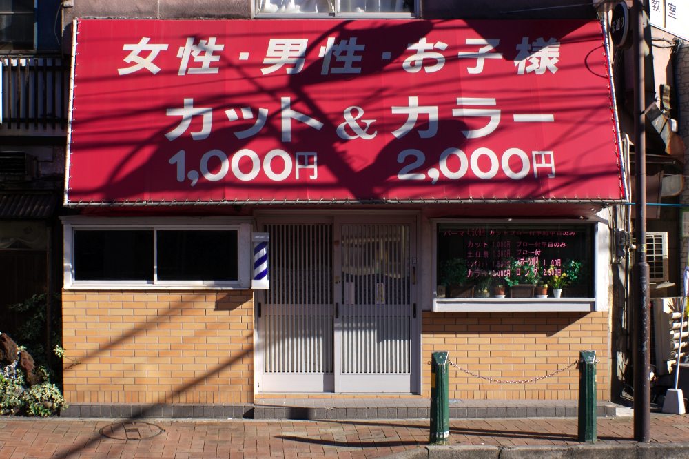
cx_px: 344
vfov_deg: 31.9
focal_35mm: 42
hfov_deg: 46.4
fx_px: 804
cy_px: 230
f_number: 10
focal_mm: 28
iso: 100
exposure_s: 1/100
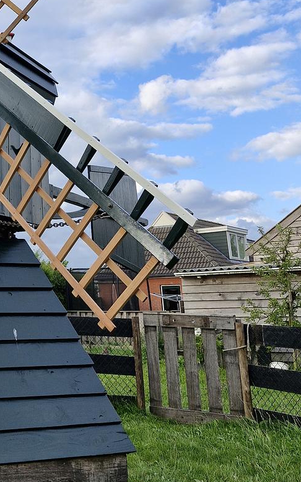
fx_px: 603
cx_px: 2
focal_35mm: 46
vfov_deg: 42.2
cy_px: 121
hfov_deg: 26.5
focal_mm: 5.54
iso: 50
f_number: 1.8
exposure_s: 1/612
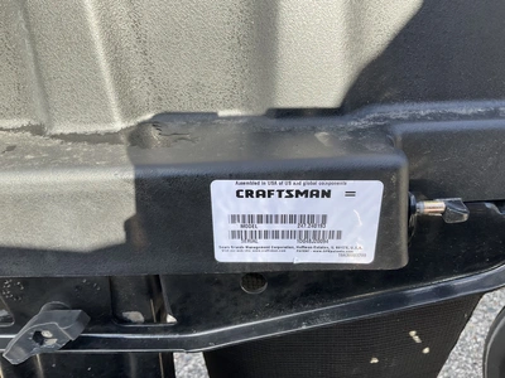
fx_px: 423
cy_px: 189
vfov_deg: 48.2
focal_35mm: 29
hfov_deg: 61.7
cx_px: 252
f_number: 1.8
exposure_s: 1/272
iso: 25
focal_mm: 3
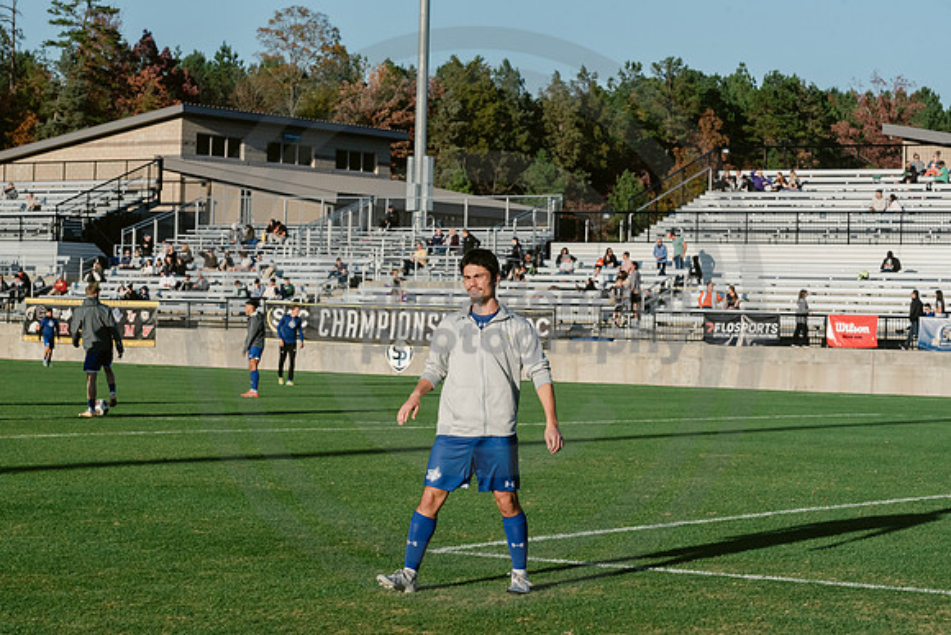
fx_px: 2510
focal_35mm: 95
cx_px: 476
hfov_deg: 21.5
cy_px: 318
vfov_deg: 14.4
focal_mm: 95
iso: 1250
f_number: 10
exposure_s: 1/2500
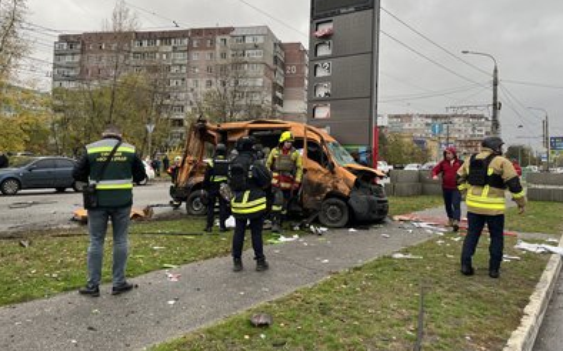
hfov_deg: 66.5
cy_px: 141
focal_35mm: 28
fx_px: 429
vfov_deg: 44.3
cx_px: 284
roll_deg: -0.3
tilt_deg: +5.1
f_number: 1.6
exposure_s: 1/122
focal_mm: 5.1
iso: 50
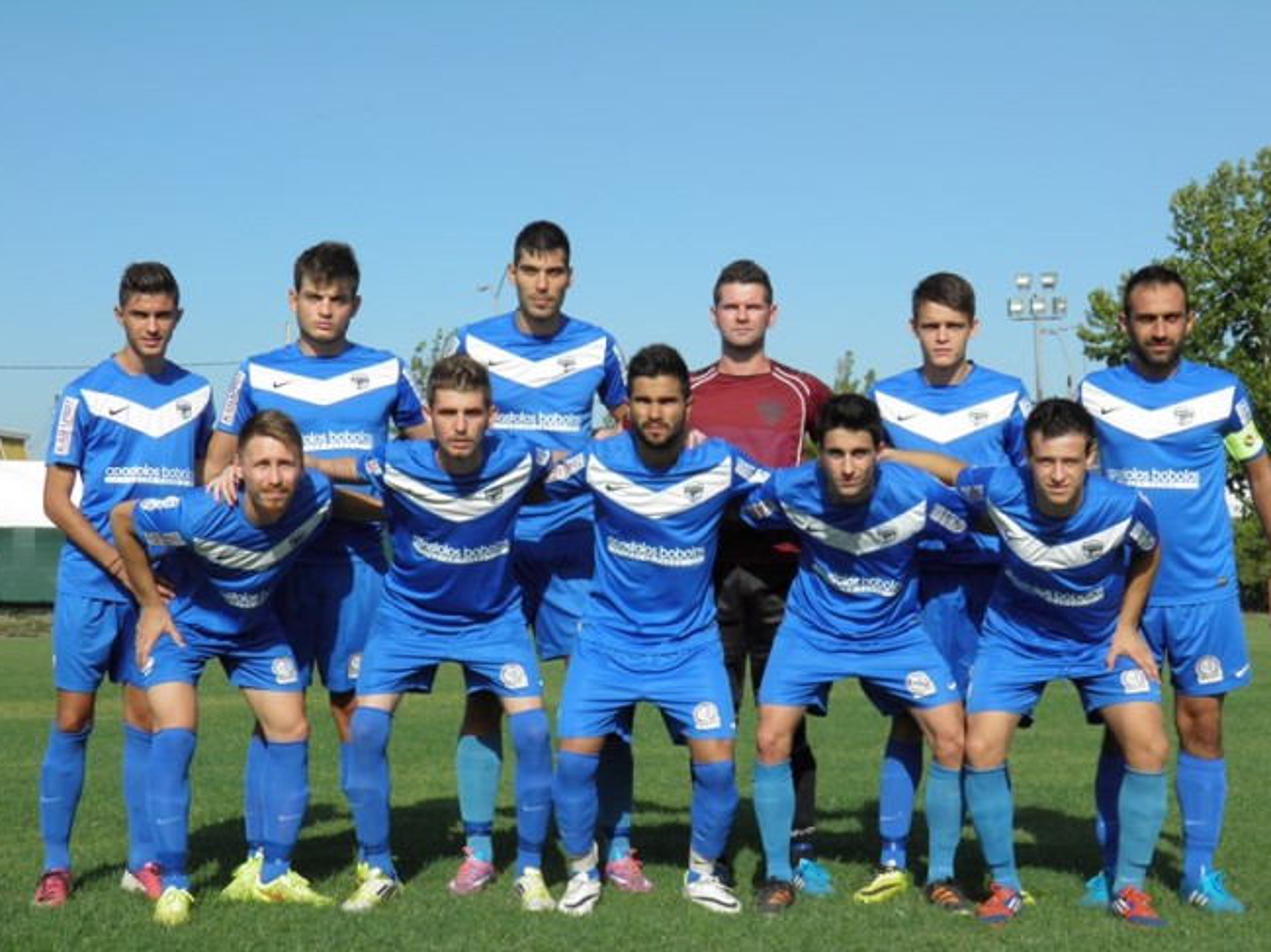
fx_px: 2312
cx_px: 634
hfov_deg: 30.7
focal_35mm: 63
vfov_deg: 23.3
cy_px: 482
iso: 50
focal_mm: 11.2
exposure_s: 1/320
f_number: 6
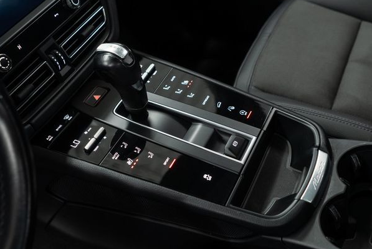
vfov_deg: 29.9
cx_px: 188
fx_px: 465
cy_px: 128
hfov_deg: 43.6
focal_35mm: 45
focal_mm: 28
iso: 1000
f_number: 3.2
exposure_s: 1/50
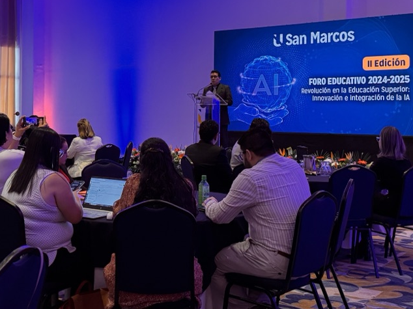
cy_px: 94
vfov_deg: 27.3
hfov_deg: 36.0
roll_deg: +0.1
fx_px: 632
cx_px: 158
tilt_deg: +1.2
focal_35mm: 53
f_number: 1.78
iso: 500
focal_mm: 6.76
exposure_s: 1/60
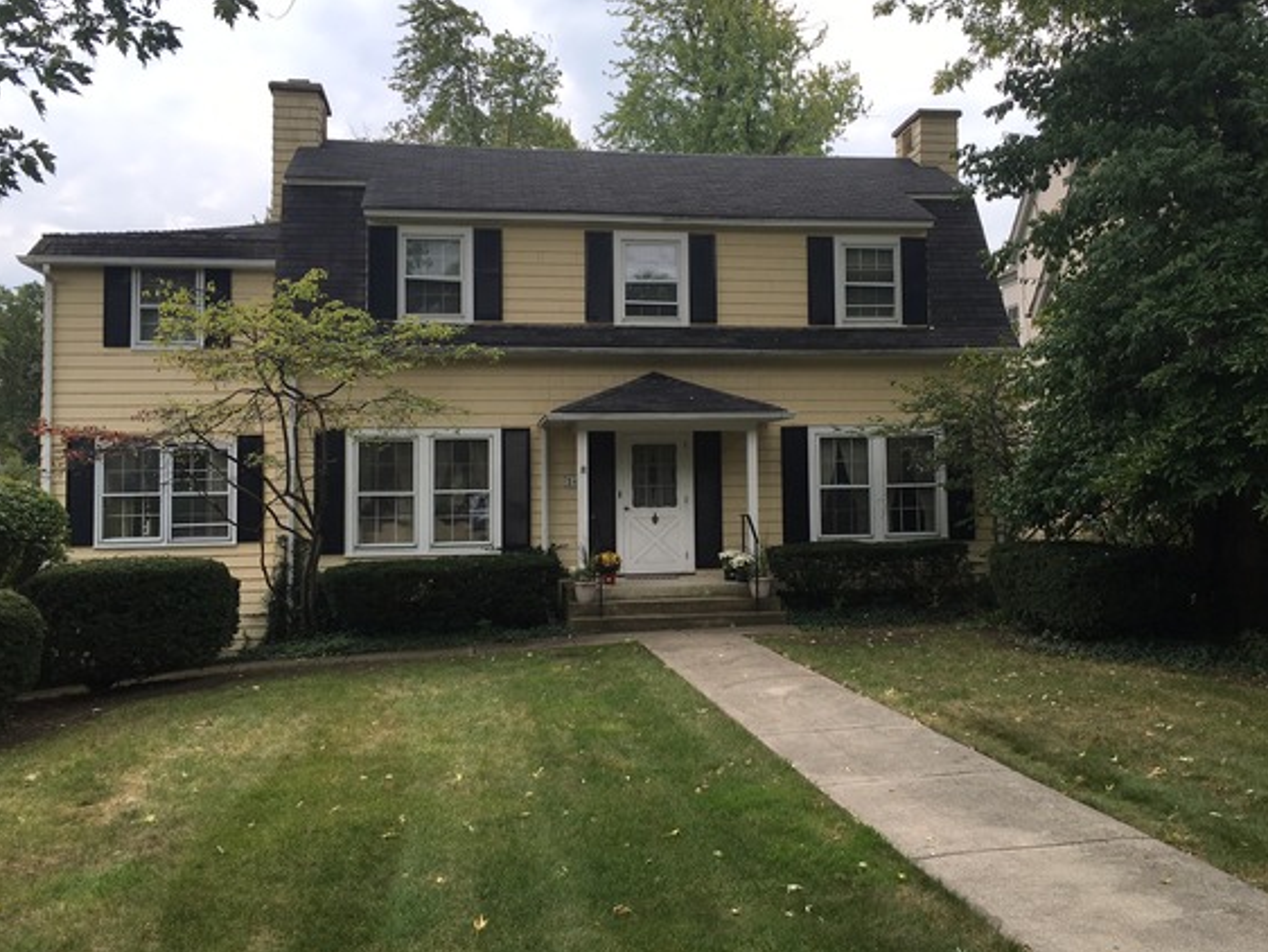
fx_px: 1209
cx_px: 672
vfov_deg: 42.9
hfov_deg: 55.3
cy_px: 429
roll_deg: +0.8
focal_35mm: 33
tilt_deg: +3.8
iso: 25
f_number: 2.2
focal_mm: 4.15
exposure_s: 1/578
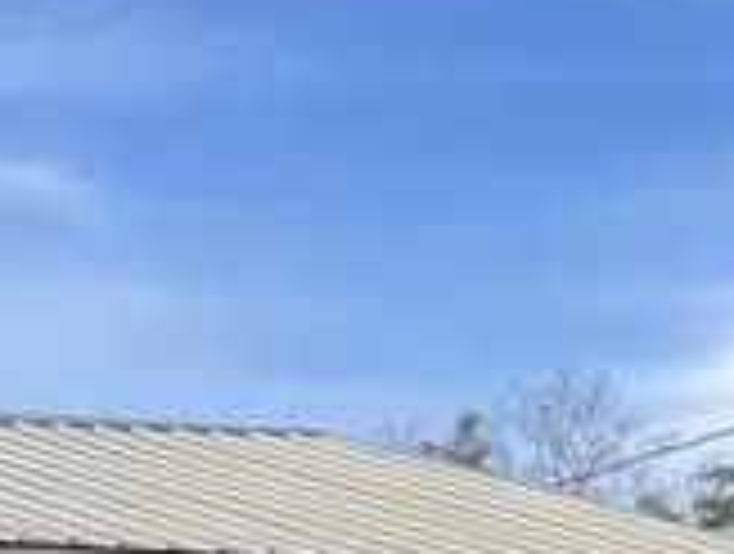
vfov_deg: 8.6
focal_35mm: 163
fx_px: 3464
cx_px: -878
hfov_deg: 10.7
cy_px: 1162
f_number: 1.6
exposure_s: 1/875
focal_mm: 4.2
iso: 32
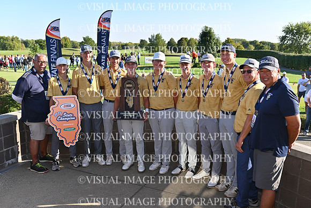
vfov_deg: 37.9
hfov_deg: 54.4
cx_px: 156
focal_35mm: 35
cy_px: 104
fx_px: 302
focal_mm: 35
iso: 64
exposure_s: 1/400
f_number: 4
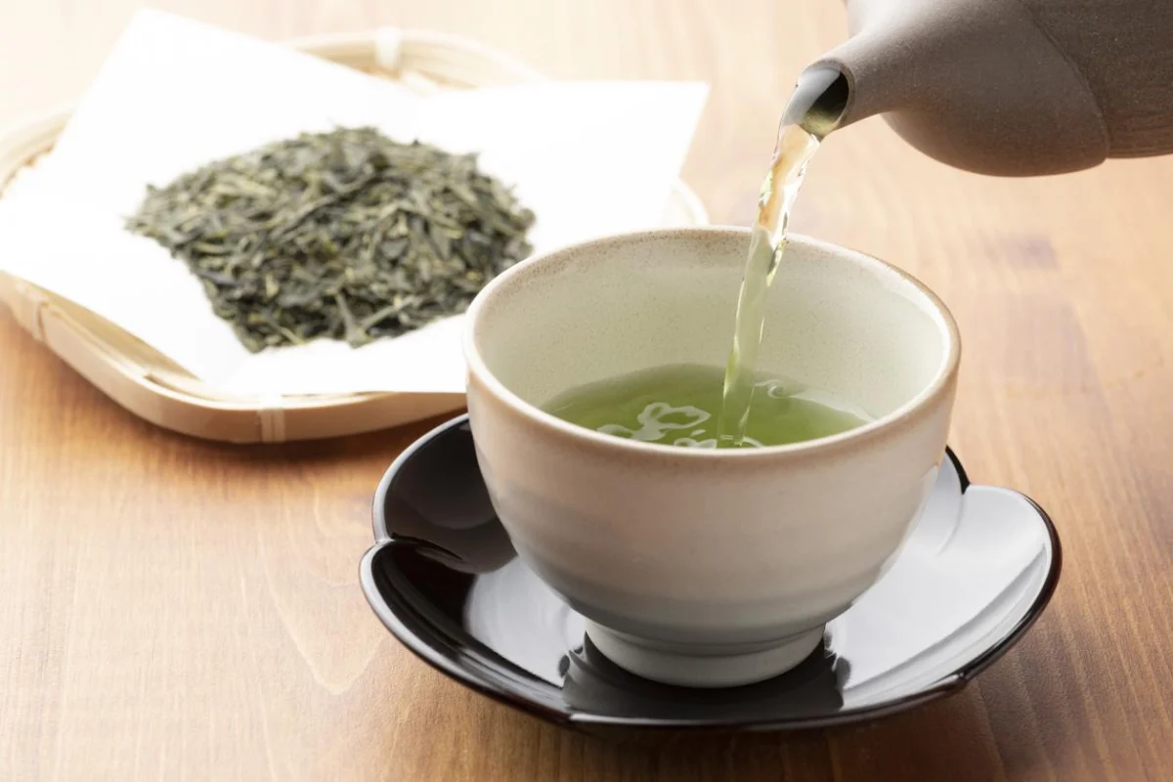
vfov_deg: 13.0
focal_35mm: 105
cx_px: 586
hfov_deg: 19.5
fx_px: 3421
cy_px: 391
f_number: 11
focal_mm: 105
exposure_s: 1/125
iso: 100
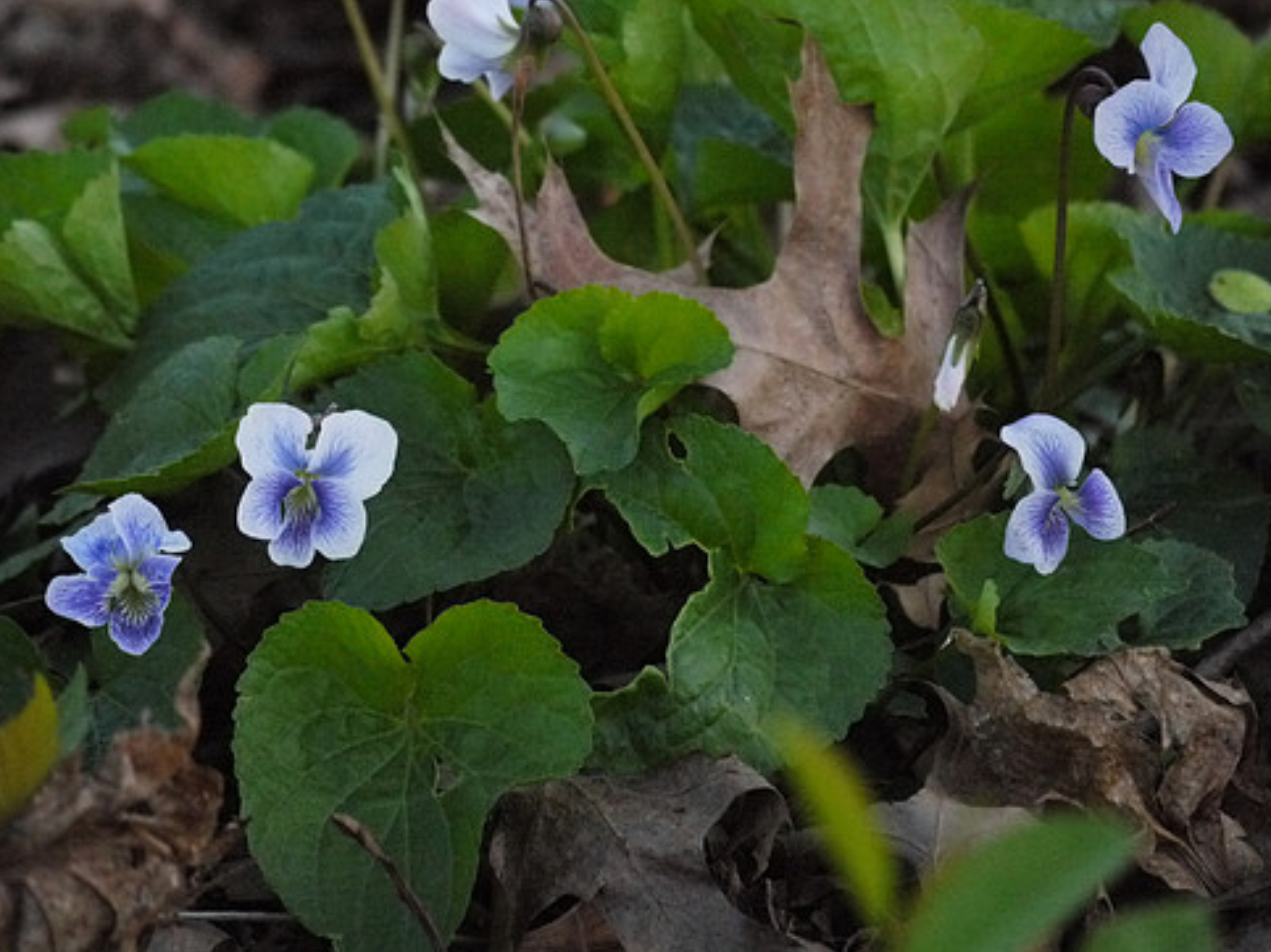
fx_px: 26466
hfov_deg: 2.8
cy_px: 391
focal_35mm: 721
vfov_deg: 2.1
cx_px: 600
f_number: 5.6
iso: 1600
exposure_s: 1/400
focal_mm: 300
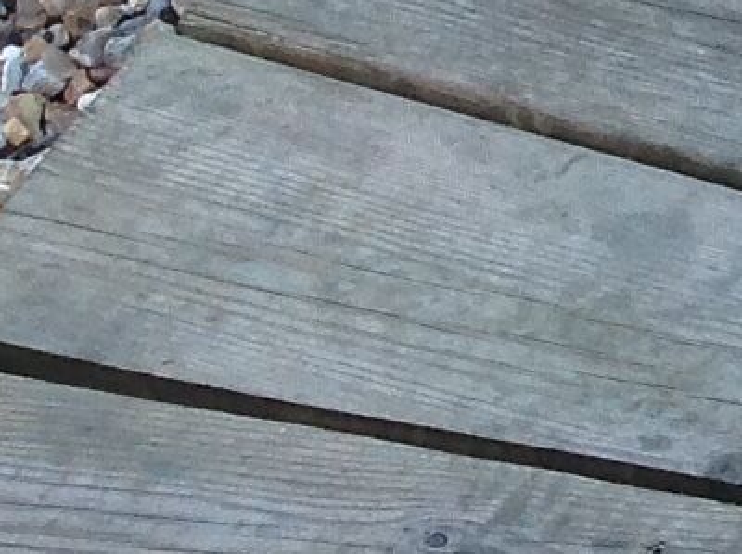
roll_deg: -5.8
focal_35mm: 227
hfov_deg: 7.6
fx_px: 4860
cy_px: -821
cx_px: 2300
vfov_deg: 6.2
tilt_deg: -36.3
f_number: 2.4
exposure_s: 1/131
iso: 50
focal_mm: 4.28
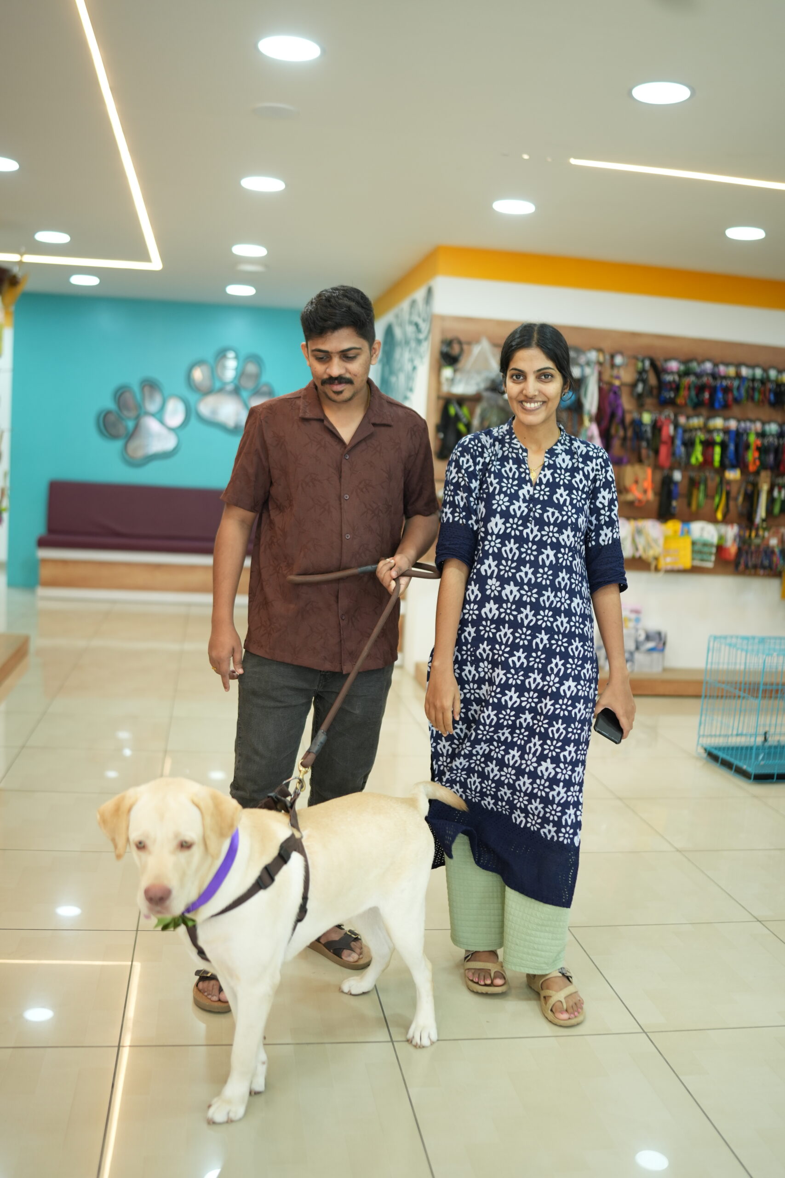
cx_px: 392
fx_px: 1145
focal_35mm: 35
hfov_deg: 37.9
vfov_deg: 54.4
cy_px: 589
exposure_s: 1/320
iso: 500
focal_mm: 35
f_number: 1.6
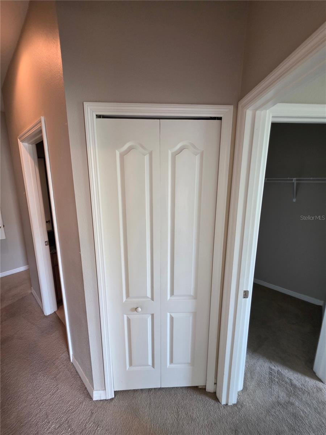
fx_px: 163
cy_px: 218
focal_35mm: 13
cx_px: 163
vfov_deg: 106.2
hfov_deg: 89.9
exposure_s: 1/60
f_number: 1.9
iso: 250
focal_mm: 2.2
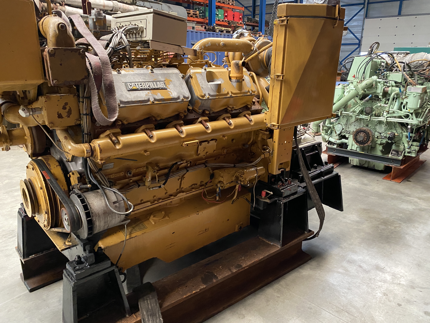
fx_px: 323
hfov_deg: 67.3
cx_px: 215
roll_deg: -0.6
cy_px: 162
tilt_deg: -15.6
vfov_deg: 53.1
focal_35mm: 26
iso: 500
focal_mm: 4.25
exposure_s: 1/40
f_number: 1.8
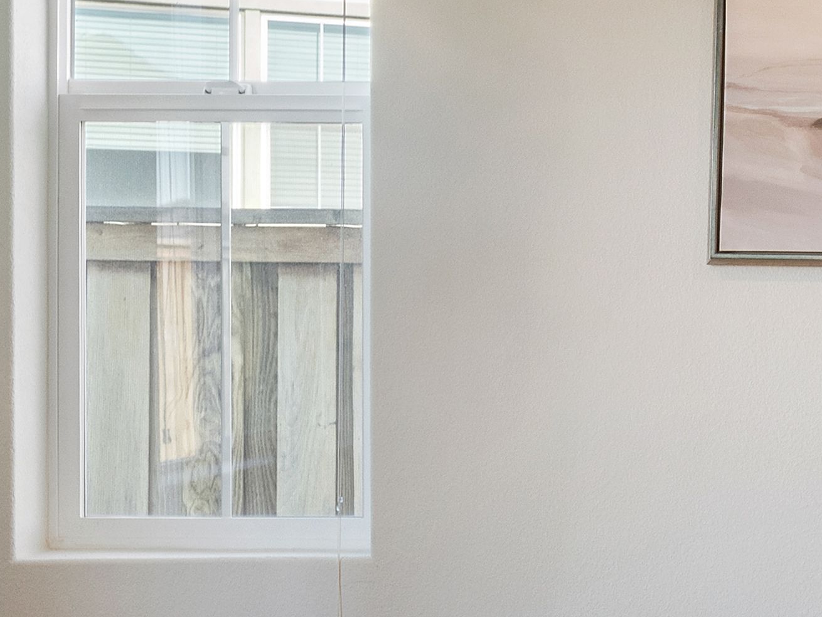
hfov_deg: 17.1
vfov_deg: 14.0
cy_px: 370
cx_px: 1160
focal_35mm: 106
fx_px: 2518
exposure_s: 1/15
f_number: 7.1
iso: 400
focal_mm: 17.5
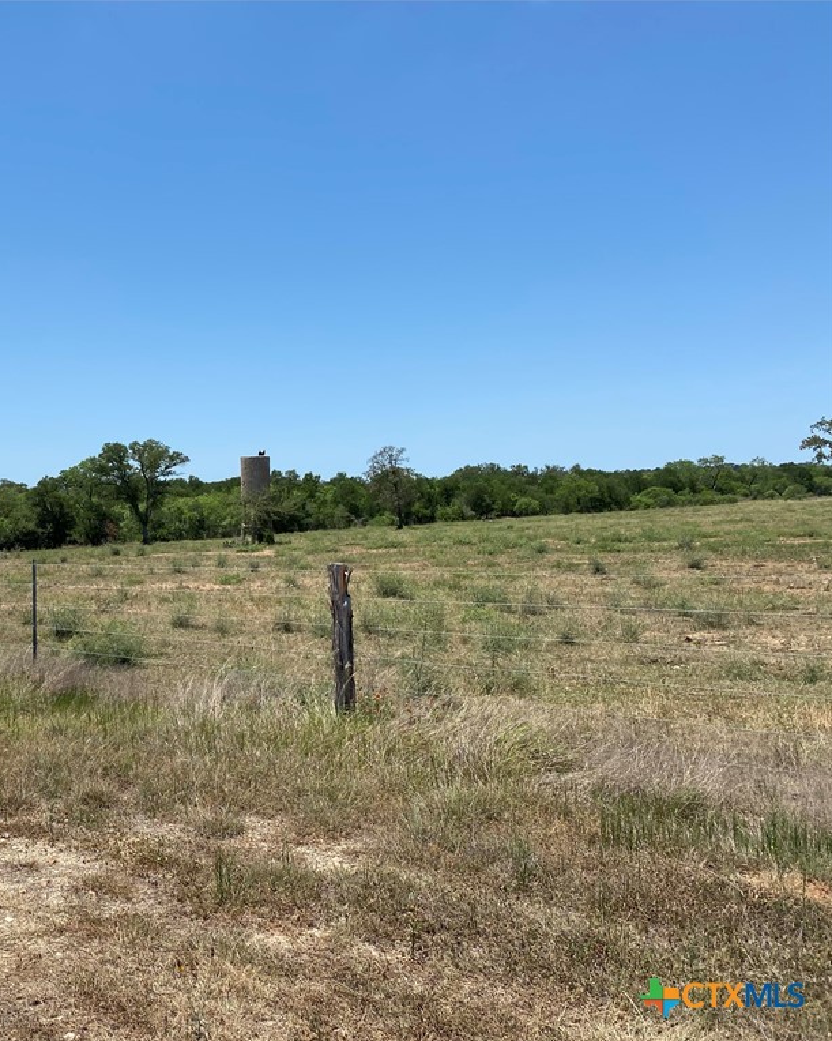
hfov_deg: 41.1
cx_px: 140
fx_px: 1047
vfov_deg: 52.8
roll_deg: -0.7
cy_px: 522
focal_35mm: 34
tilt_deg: +0.0
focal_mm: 4.25
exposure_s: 1/3610
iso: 32
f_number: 1.8
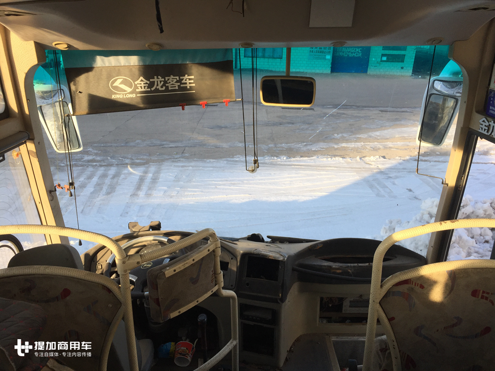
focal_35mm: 29
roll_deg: +0.5
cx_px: 248
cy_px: 186
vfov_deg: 48.2
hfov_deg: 61.7
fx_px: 415
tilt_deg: -21.5
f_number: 2.2
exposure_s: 1/377
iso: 32
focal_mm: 4.15
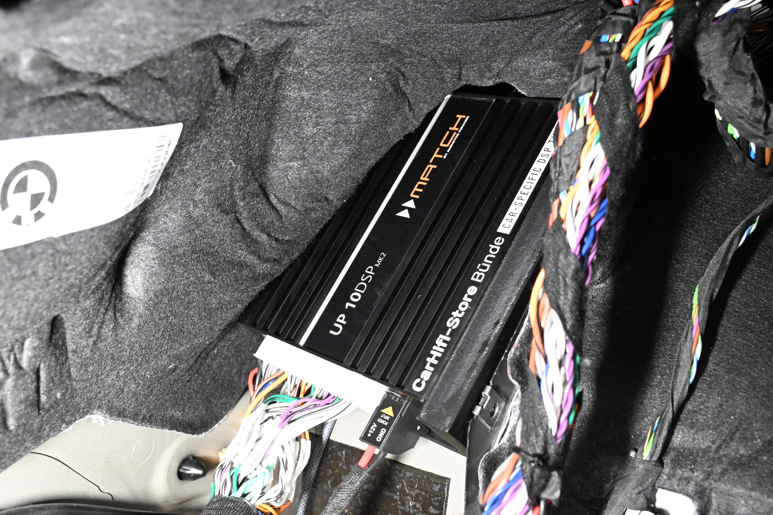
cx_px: 386
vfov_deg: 33.6
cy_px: 258
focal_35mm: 40
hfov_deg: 48.7
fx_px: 853
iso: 8000
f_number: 6.3
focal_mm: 26.5
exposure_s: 1/160
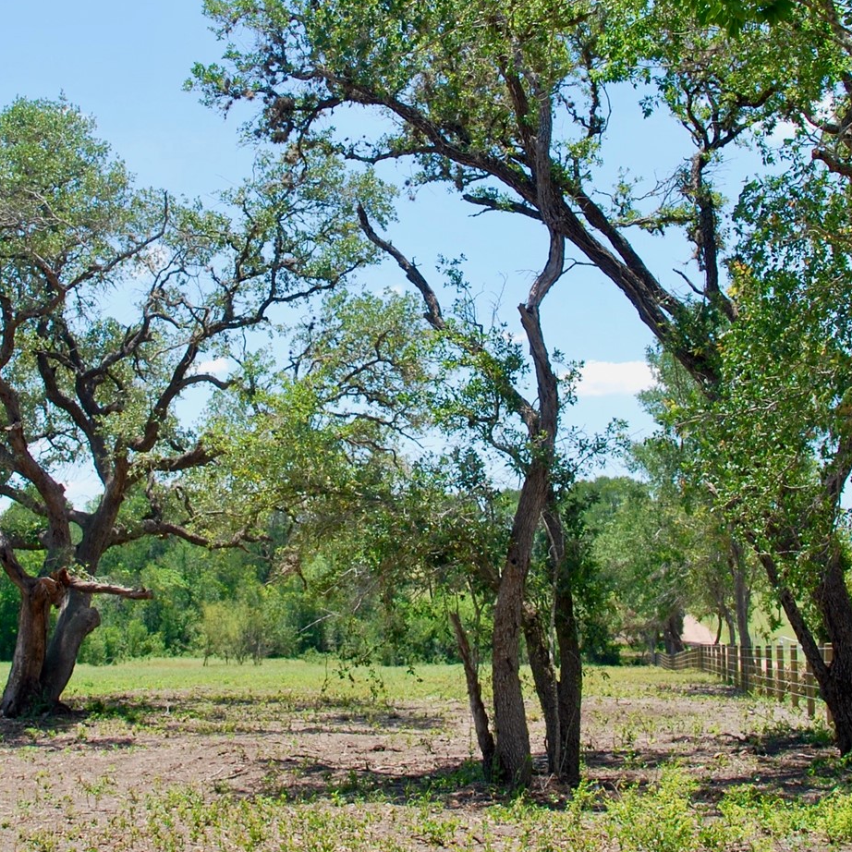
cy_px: 325
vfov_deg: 26.0
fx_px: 1838
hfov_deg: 26.1
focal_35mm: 66
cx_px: 409
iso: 100
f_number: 7.1
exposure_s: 1/200
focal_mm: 22
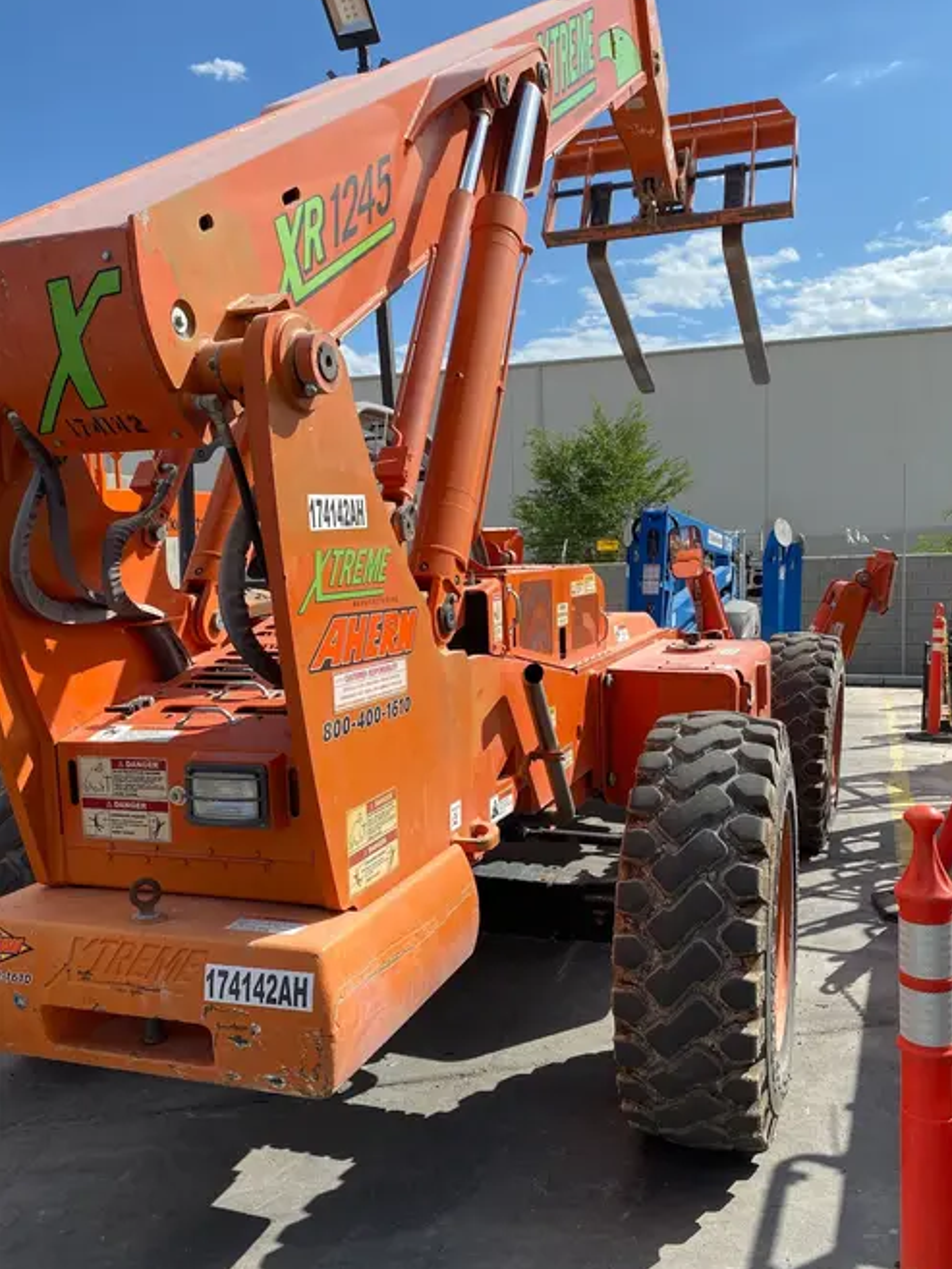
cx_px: 529
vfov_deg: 61.6
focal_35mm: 29
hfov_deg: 48.2
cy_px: 646
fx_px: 1063
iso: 32
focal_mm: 4.25
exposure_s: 1/2890
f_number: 1.8
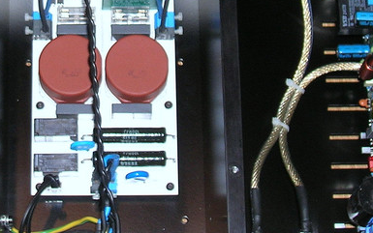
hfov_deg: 15.4
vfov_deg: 9.6
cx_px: 93
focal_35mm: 135
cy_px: -45
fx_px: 1373
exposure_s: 1/60.1
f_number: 3.2
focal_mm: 7.7
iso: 50
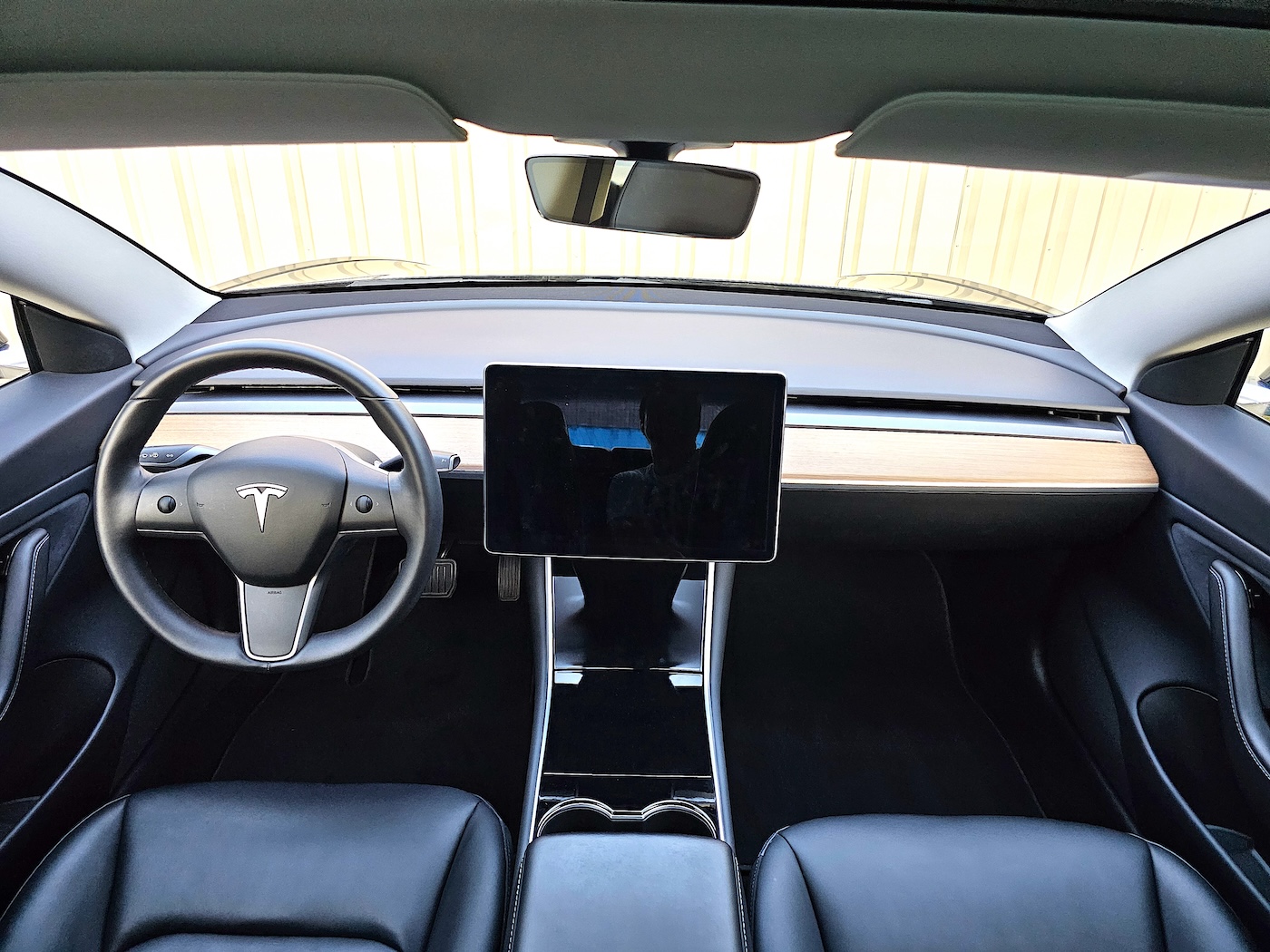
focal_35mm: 23
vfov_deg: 58.9
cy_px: 476
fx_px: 844
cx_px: 635
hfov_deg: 73.9
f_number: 1.7
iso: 1000
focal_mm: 6.3
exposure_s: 1/240
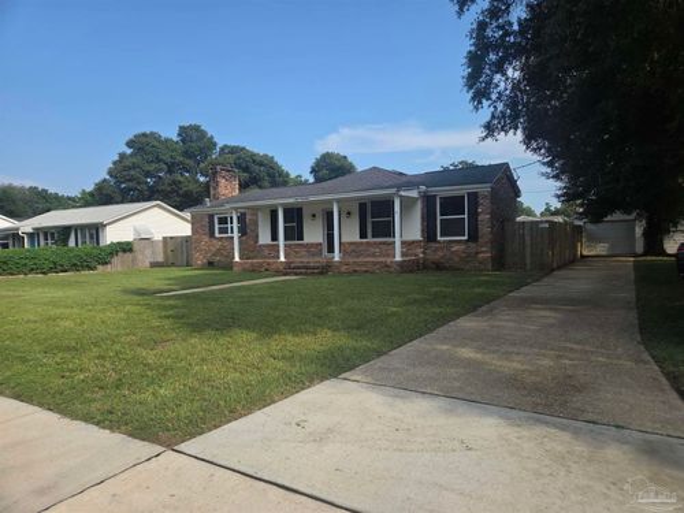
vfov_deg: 58.9
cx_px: 342
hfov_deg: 73.9
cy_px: 256
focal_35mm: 23
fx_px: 454
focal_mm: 5.4
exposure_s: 1/3999
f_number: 1.8
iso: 80
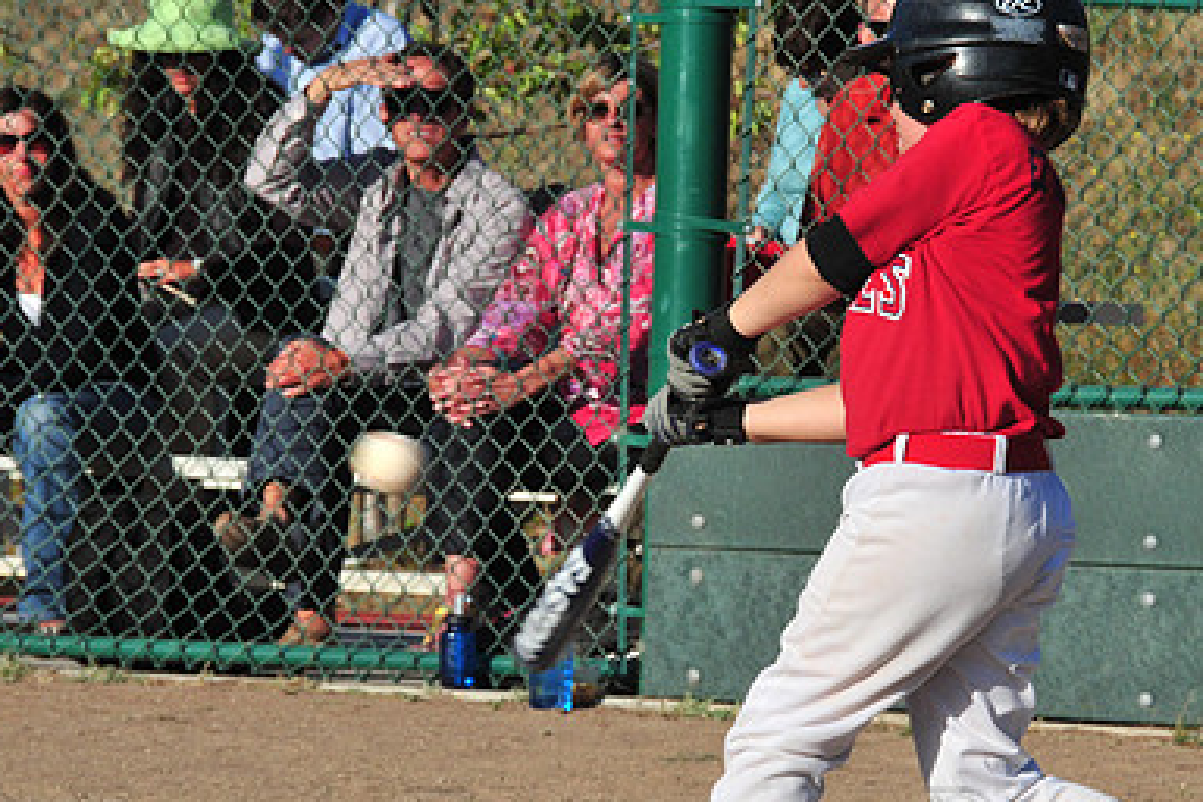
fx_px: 10217
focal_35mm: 306
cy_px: 453
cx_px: 761
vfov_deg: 4.5
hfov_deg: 6.7
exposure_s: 1/500
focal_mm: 135
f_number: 16
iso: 400
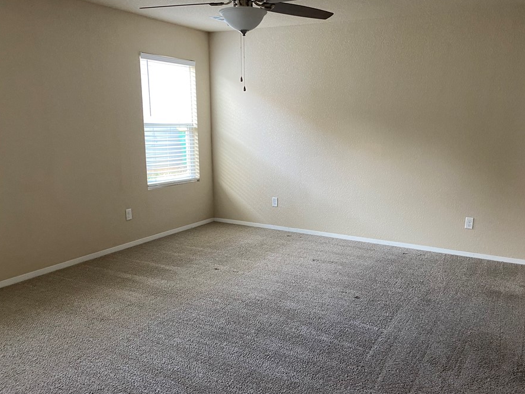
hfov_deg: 59.7
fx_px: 455
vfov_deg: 46.7
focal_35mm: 30
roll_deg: -0.7
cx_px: 299
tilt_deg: -12.3
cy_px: 222
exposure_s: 1/60
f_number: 1.8
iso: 200
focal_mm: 4.25
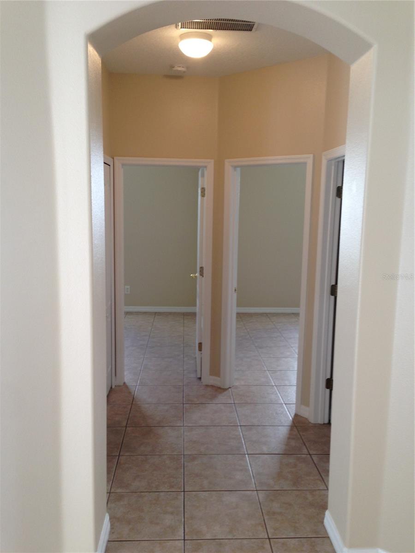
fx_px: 528
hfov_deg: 42.9
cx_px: 208
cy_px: 276
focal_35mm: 33
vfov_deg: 55.4
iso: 50
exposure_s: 1/24
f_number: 2.4
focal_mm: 4.13
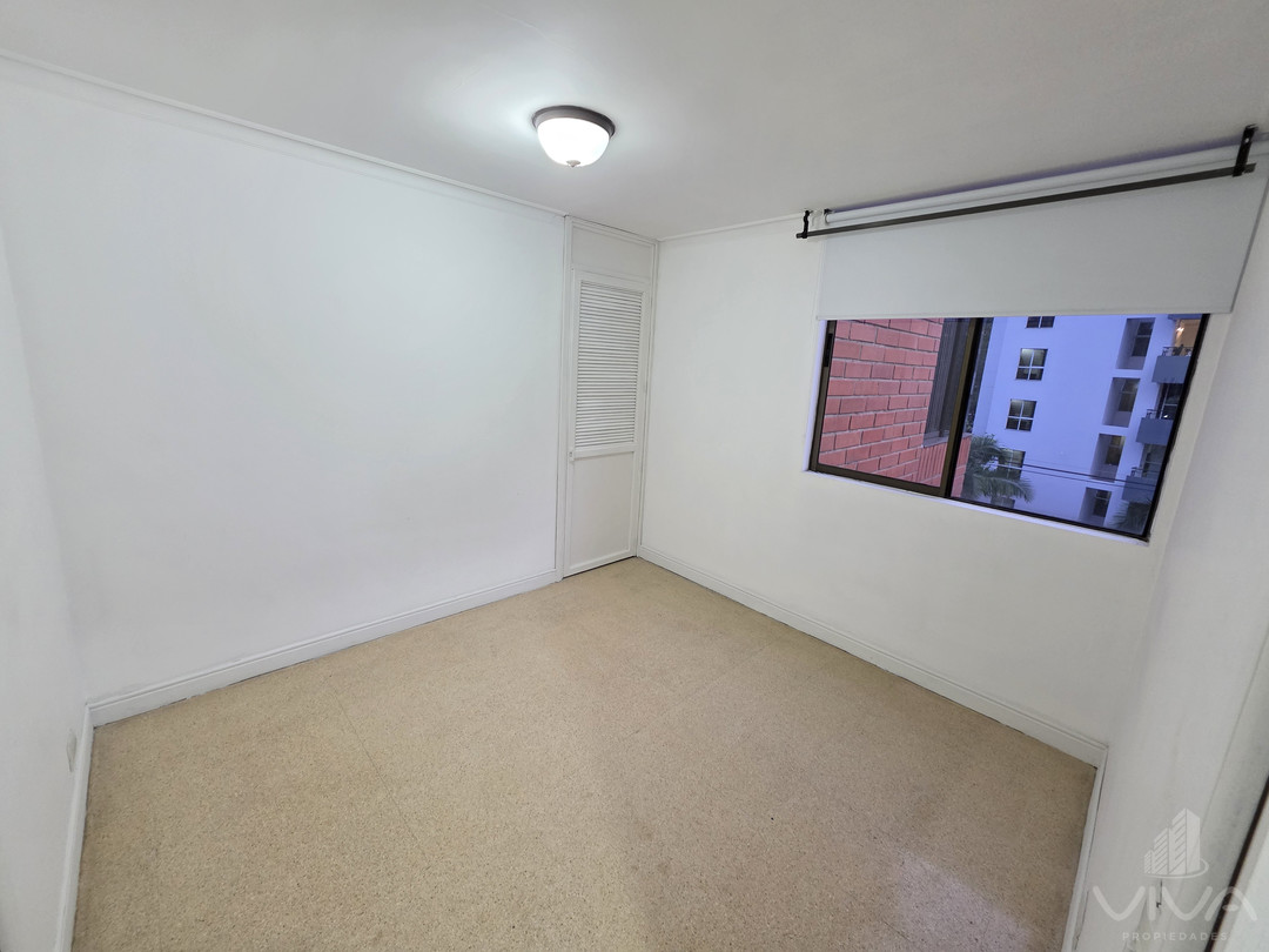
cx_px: 634
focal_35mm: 13
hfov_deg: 106.2
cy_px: 476
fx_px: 477
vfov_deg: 89.9
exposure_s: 1/60
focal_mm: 2.2
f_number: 1.9
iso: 500
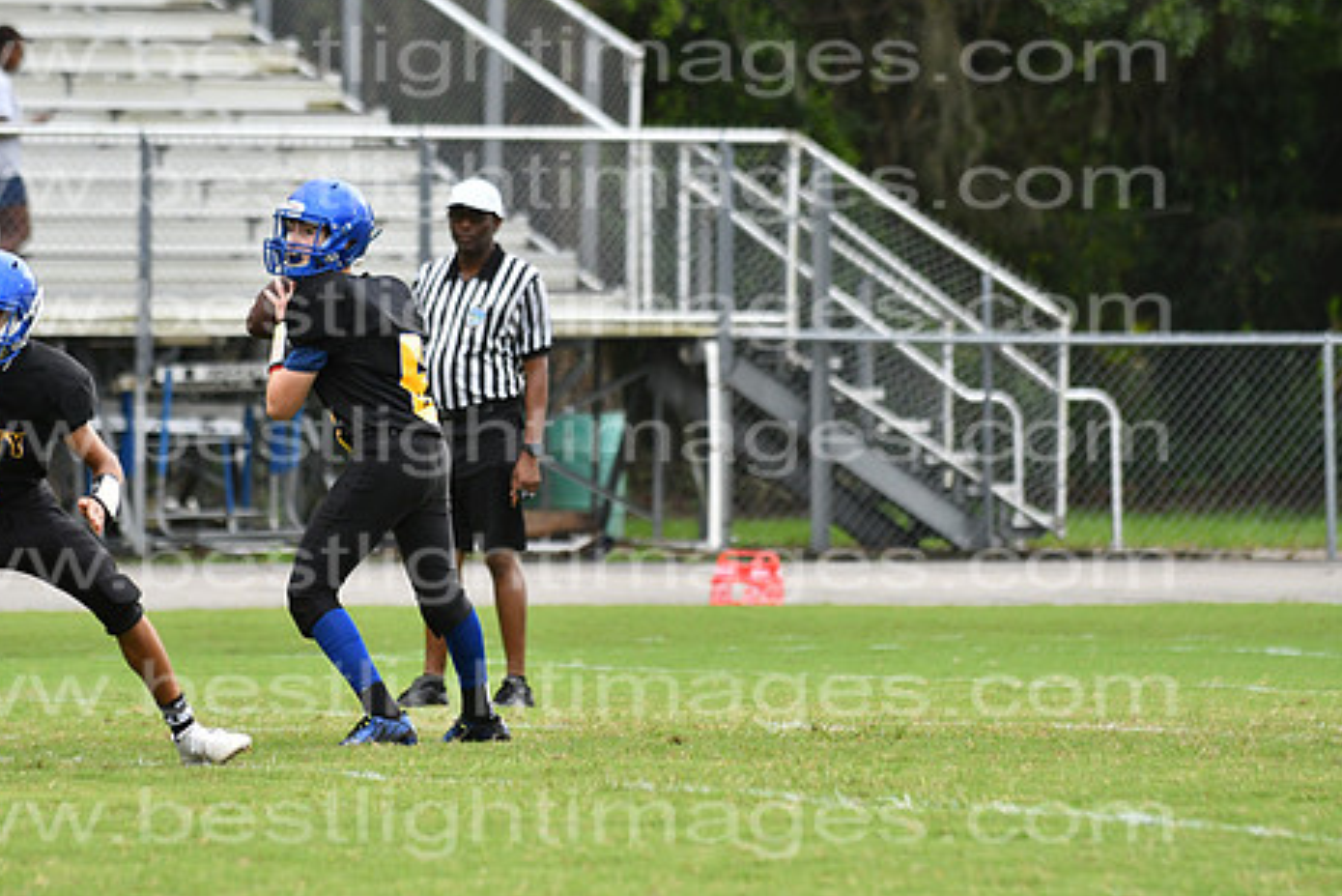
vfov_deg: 5.2
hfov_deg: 7.8
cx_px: 519
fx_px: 9807
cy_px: 378
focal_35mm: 263
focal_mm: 140
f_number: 3.5
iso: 1000
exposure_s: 1/1600
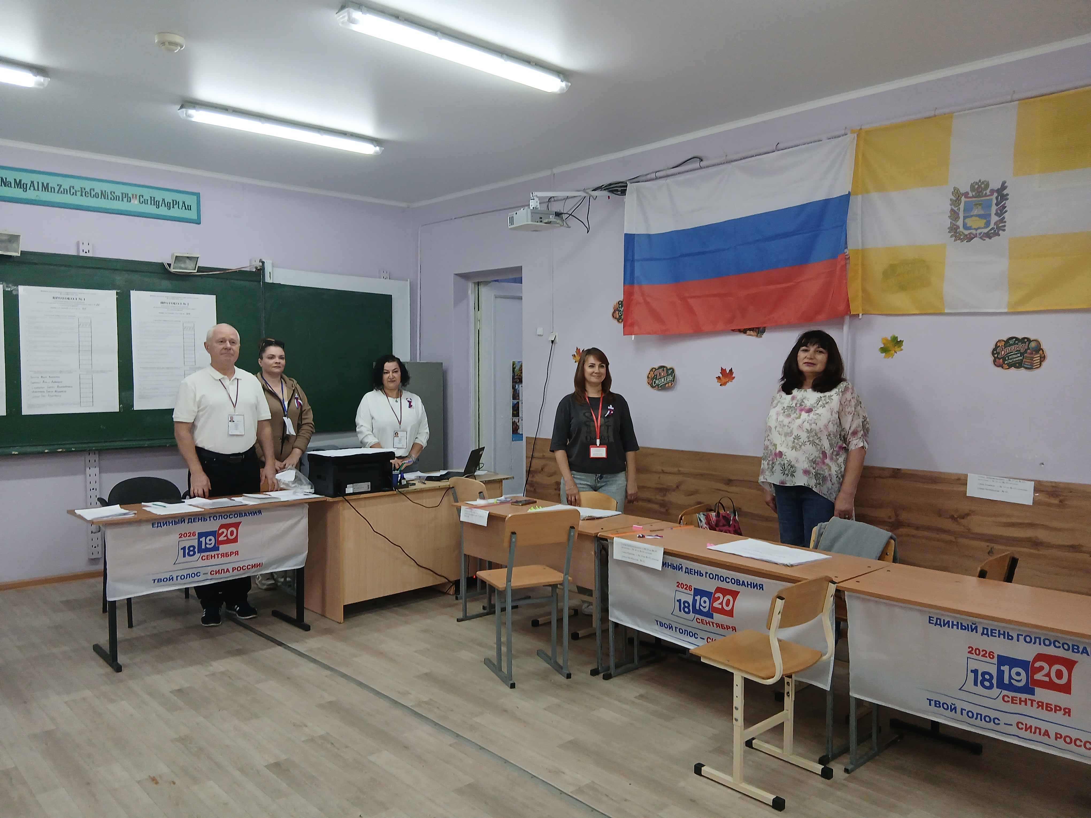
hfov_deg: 67.3
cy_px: 409
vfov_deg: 53.1
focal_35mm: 26
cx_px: 546
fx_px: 819
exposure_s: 1/50
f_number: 1.8
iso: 160
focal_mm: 3.98
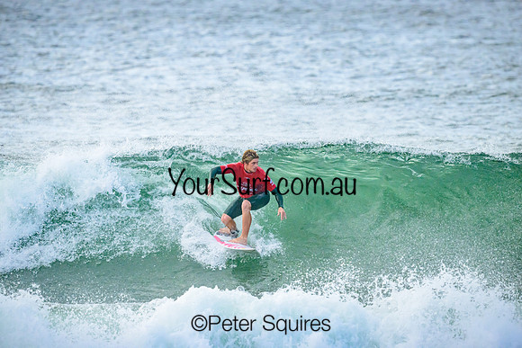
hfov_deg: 2.6
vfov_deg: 1.7
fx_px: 11602
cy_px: 174
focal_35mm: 800
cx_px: 261
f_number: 11
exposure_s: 1/2000
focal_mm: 800
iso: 2500
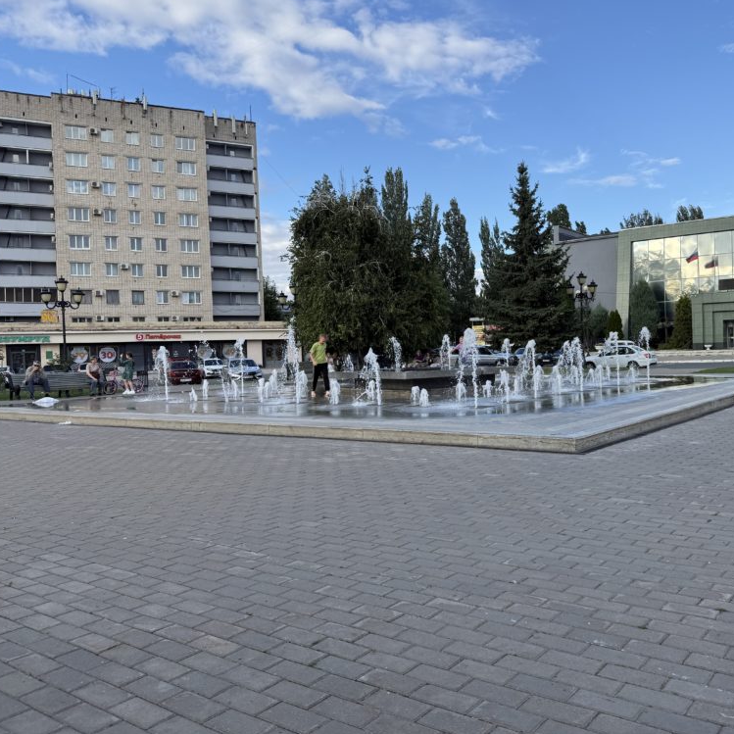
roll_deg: +1.5
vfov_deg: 55.6
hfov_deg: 55.0
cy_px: 361
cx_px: 458
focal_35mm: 29
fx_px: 696
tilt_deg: +0.3
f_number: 1.78
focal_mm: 6.76
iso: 80
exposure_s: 1/2000
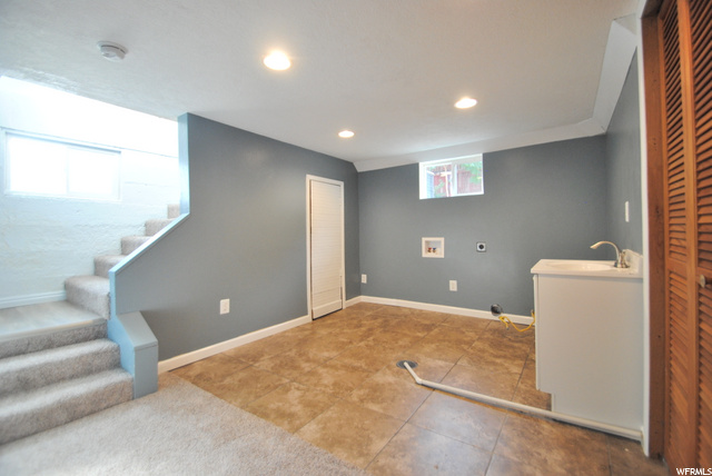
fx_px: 297
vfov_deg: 77.4
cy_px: 238
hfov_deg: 100.3
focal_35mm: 15
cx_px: 356
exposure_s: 1/60
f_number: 3.5
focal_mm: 10
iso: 400
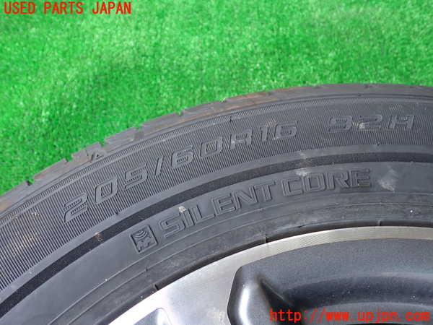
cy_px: 162
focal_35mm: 30
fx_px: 375
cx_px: 216
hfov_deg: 60.0
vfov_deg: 46.8
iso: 125
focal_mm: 5.4
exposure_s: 1/125
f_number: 2.3
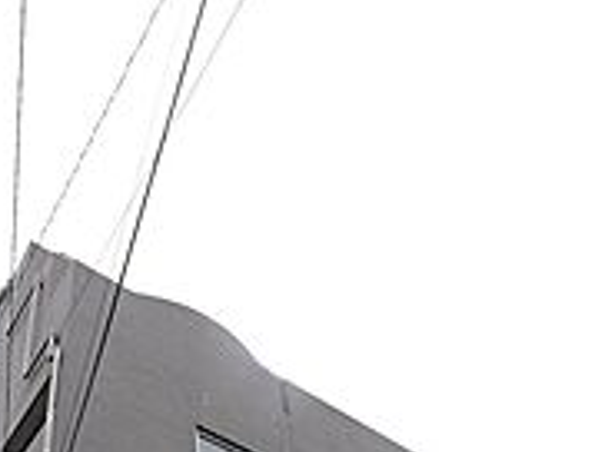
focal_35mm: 37
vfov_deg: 29.1
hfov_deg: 47.5
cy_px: 625
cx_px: 123
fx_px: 646
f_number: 7.1
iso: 160
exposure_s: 1/250
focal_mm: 7
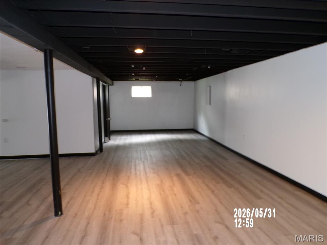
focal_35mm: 24
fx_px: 227
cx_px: 164
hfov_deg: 71.6
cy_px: 122
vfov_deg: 56.8
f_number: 3
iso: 334
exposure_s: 1/17
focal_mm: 4.3
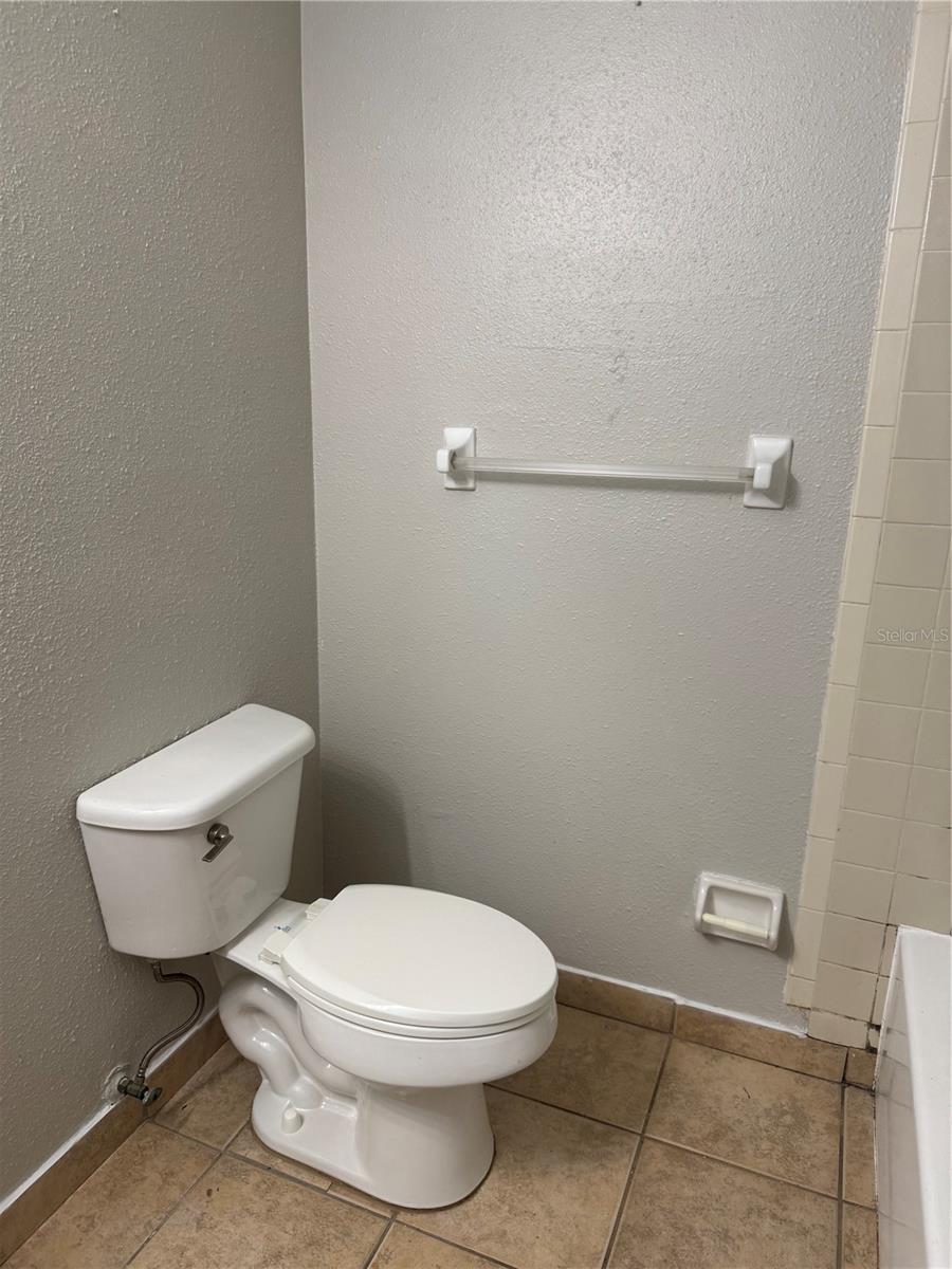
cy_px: 634
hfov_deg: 56.8
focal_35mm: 24
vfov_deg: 71.6
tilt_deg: -14.4
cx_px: 476
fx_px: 880
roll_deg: +0.6
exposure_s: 1/120
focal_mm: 6.76
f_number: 1.78
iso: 160
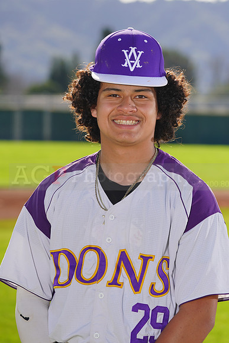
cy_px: 172
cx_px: 114
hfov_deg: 7.2
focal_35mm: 190
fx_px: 1812
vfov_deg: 10.8
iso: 100
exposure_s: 1/250
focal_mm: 190
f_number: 8
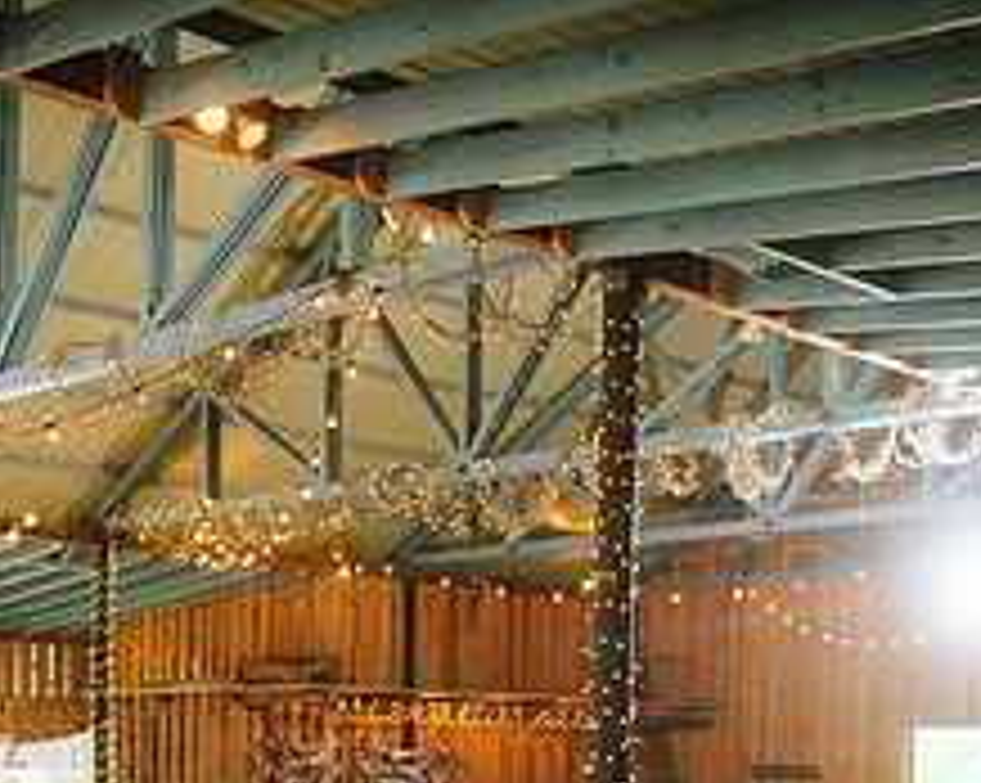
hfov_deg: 31.5
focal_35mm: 60
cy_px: 794
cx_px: 436
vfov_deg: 24.2
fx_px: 1740
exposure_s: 1/100
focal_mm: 24
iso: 160
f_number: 2.8
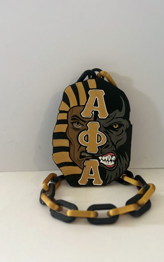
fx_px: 200
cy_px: 132
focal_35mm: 28
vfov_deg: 66.5
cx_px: 91
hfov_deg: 44.5
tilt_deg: -16.6
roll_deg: +1.9
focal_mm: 5.7
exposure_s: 1/60
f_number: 1.5
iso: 250
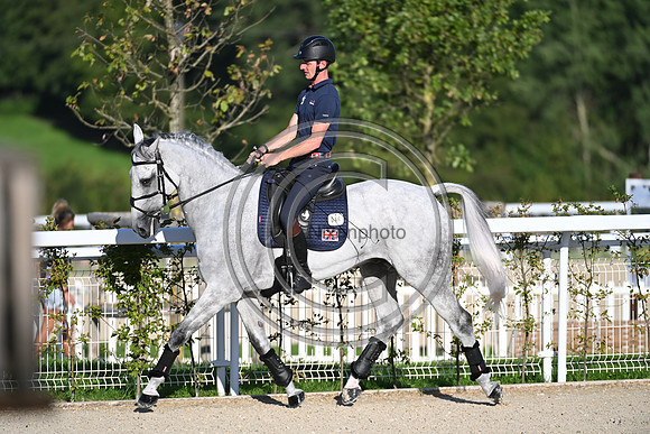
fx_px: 7224
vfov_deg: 3.4
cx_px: 325
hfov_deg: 5.2
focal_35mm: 400
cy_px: 217
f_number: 4.5
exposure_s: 1/1600
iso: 280
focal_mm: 400
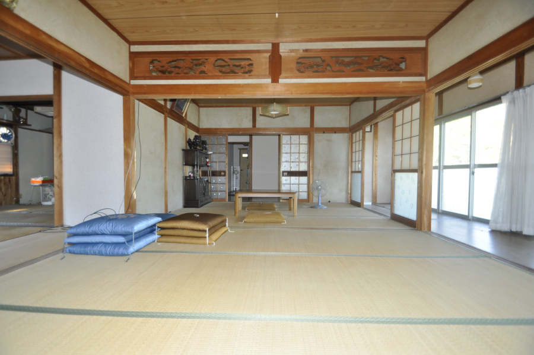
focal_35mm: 15
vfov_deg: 77.2
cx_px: 267
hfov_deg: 100.5
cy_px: 178
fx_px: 222
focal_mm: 10
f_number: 4
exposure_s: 1/60
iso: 640
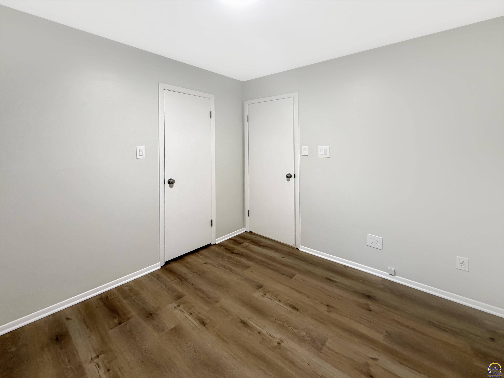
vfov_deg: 85.7
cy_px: 189
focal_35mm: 14
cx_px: 252
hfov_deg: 102.1
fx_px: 204
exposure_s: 1/120
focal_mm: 2.22
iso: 320
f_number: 2.2
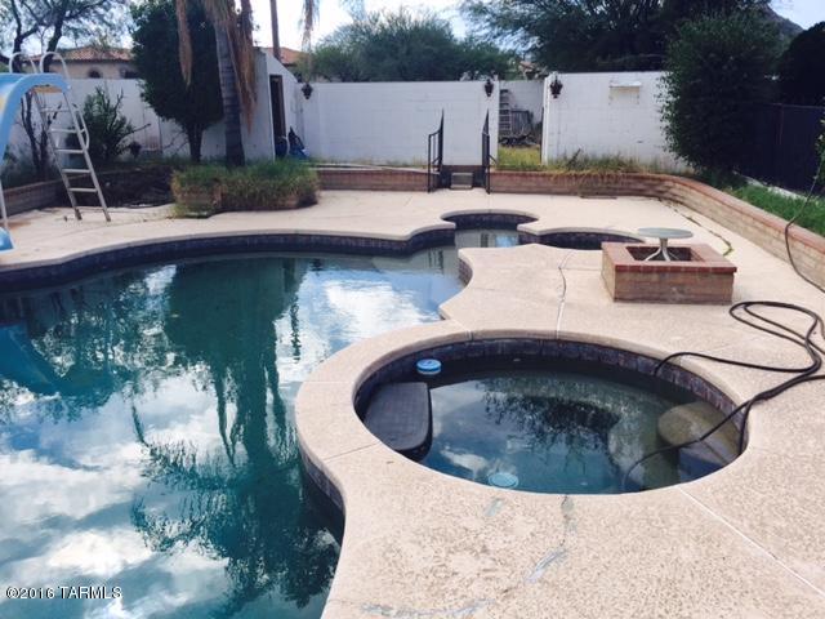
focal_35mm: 29
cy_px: 310
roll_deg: -0.8
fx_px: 691
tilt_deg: -15.3
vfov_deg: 48.2
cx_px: 412
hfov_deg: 61.7
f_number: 2.2
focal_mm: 4.15
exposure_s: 1/1099
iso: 32
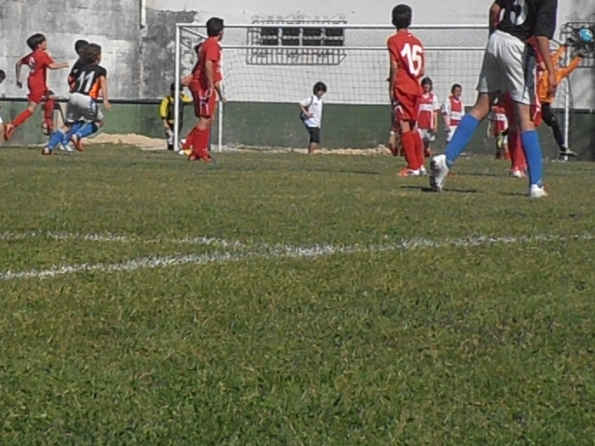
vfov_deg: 7.1
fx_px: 3609
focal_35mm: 210
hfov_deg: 9.4
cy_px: 164
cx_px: 188
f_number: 15
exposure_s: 1/640
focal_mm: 24.39
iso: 400
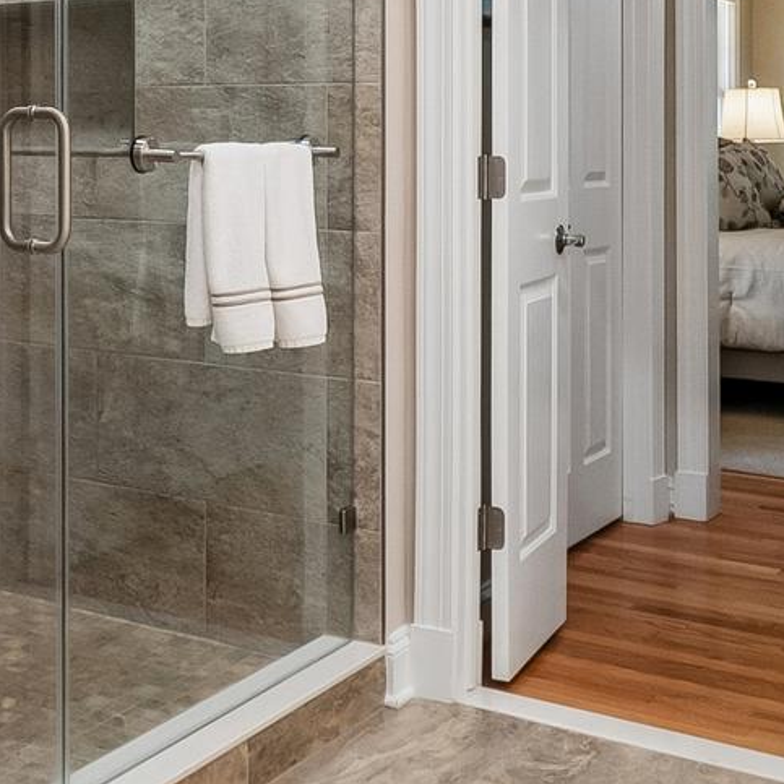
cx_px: 177
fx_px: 1384
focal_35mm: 54
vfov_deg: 31.0
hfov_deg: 31.0
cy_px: 181
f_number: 5.6
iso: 400
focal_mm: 10
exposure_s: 1/100
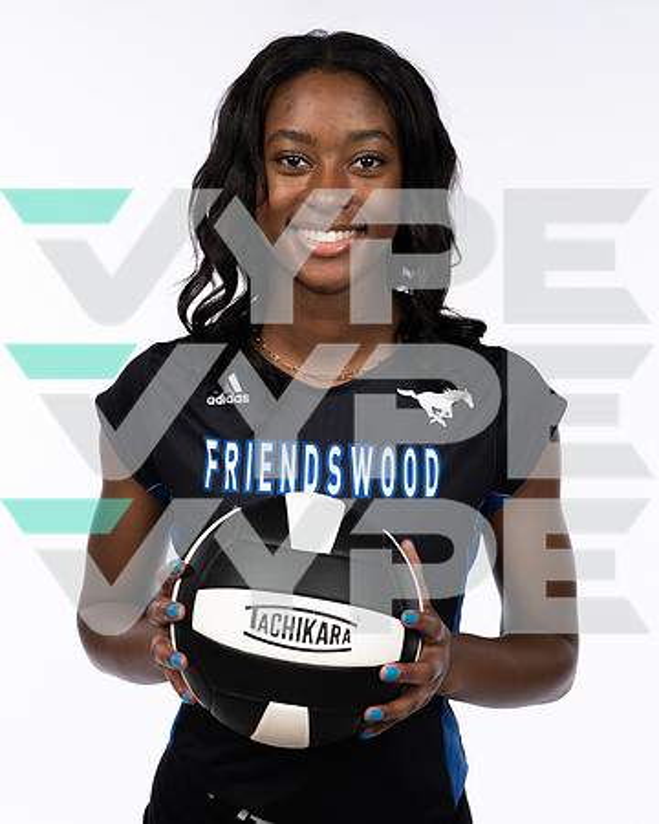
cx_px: 276
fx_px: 1537
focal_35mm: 63
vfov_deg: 30.0
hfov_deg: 24.2
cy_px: 405
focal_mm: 44
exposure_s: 1/250
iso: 200
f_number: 7.1
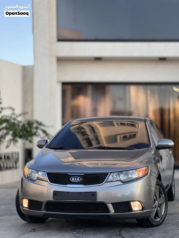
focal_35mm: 77
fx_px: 531
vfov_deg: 25.3
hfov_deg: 19.1
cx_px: 90
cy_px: 119
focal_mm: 9
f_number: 2.8
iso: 50
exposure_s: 1/121
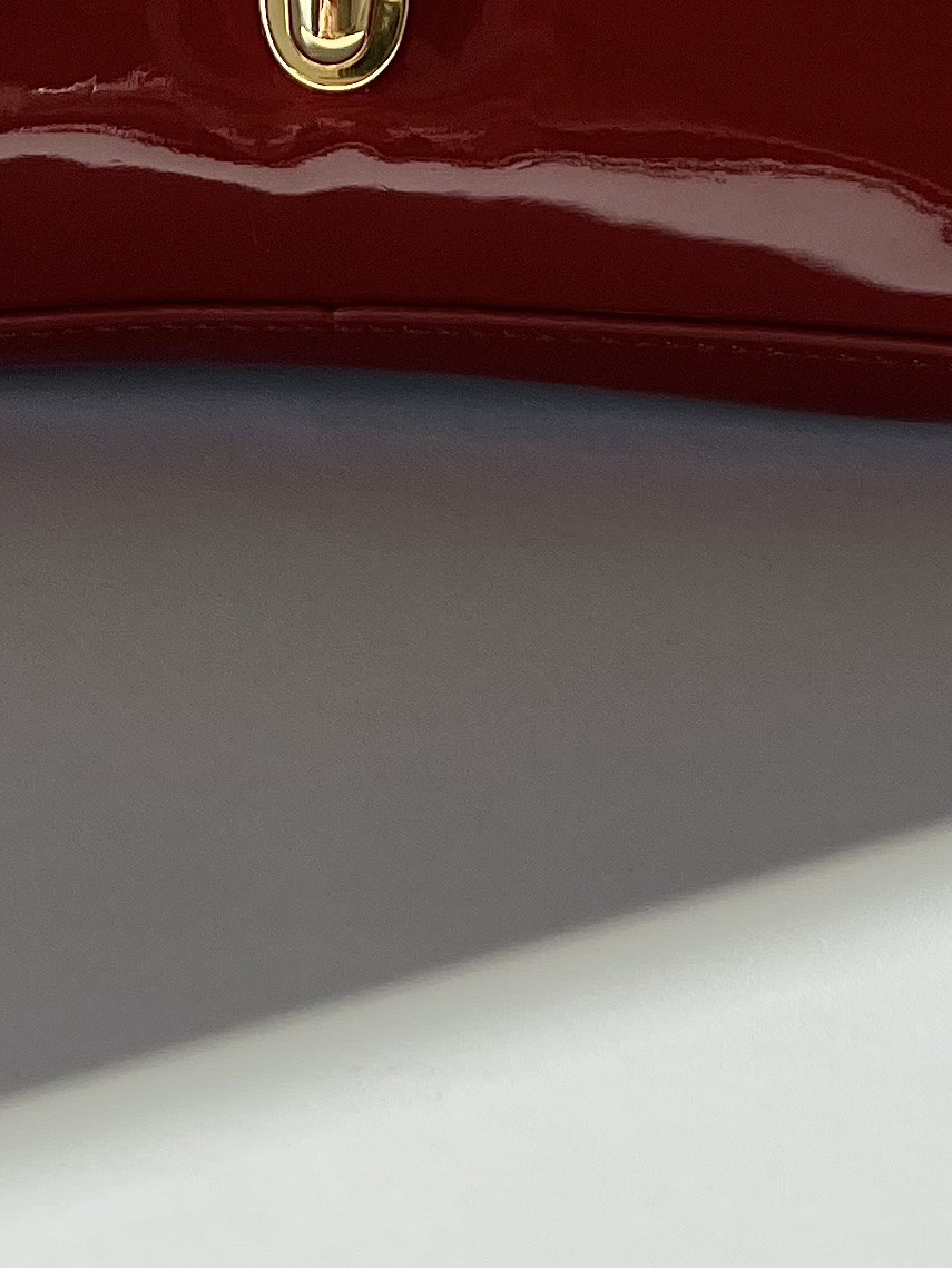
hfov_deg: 16.1
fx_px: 3372
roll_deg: -0.3
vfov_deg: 17.7
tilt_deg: -3.8
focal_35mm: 92
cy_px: -927
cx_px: 366
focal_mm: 5.7
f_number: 1.5
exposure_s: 1/1361
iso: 50
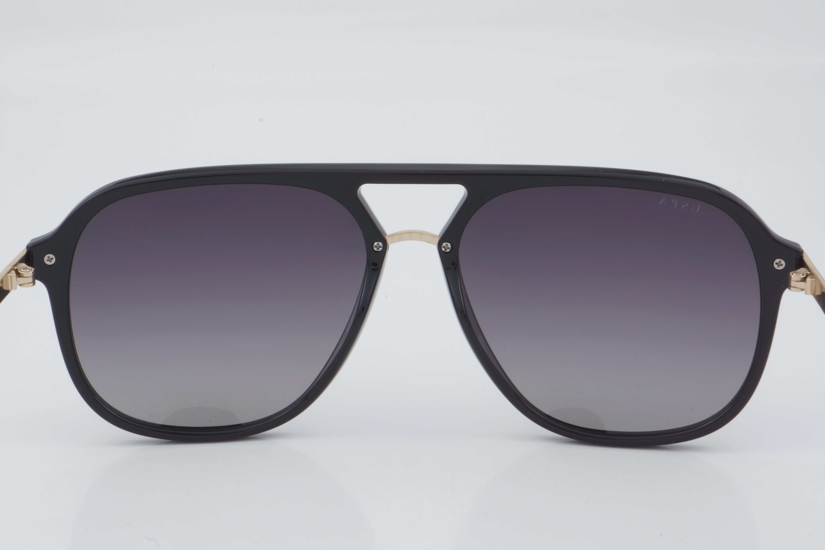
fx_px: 1719
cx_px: 412
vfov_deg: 18.2
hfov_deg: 27.0
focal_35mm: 75
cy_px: 275
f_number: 32
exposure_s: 1/3
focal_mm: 50
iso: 100
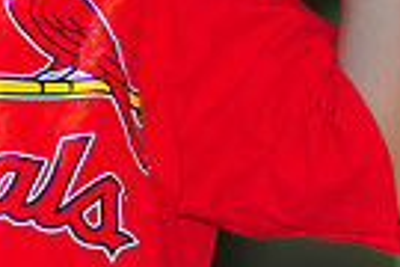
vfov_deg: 1.8
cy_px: -128
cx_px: -68
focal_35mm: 775
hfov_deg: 2.7
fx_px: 8610
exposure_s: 1/1600
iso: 200
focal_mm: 180
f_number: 3.5
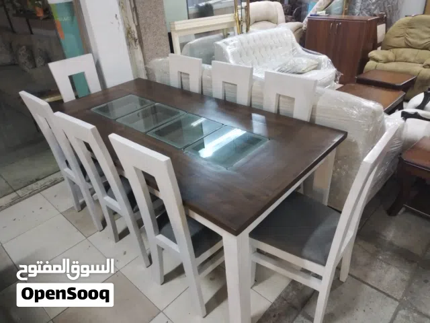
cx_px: 215
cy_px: 162
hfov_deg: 67.3
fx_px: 323
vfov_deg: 53.1
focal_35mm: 26
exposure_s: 1/20
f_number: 1.8
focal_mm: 4.75
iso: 743
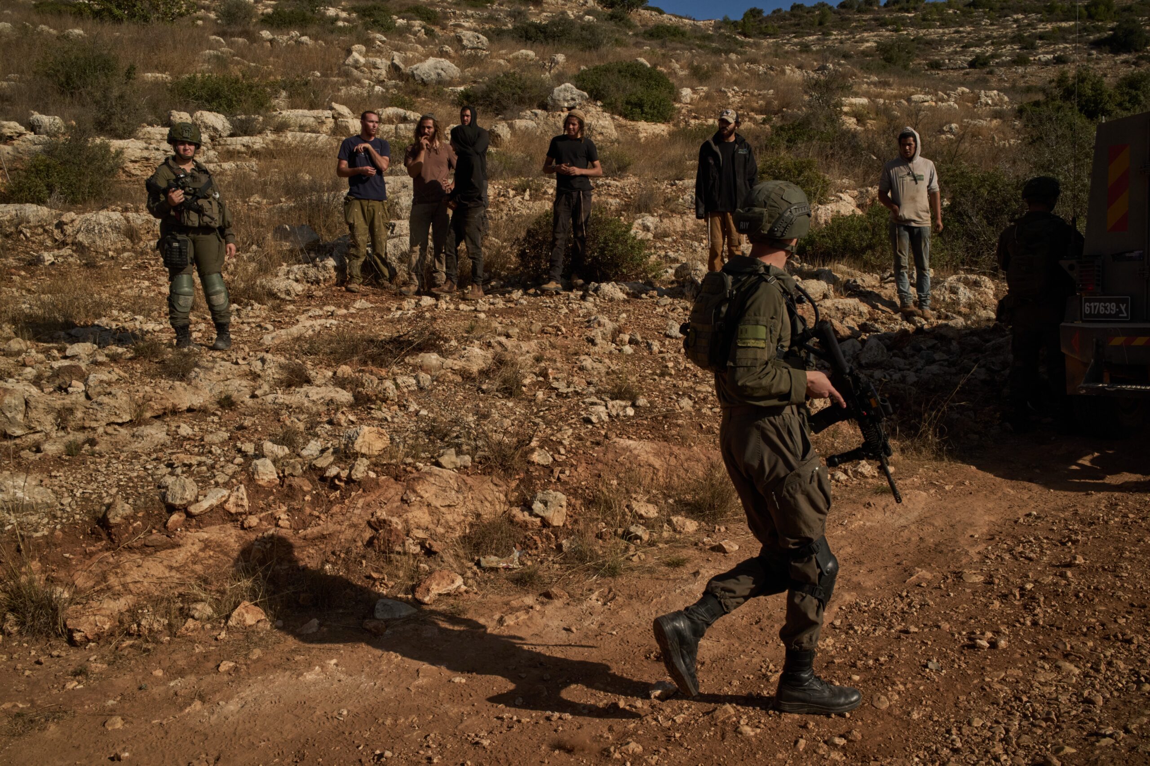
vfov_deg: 37.9
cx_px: 575
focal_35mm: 35
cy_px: 383
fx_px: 1118
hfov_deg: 54.4
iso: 800
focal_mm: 35
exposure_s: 1/1600
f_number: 16
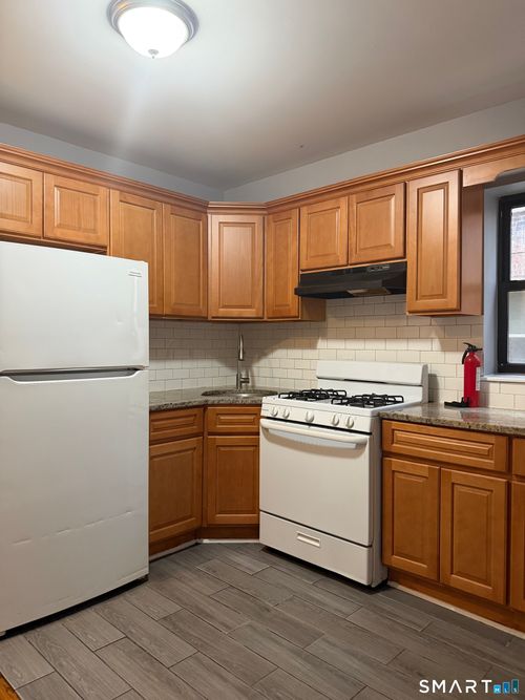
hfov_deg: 56.8
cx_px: 262
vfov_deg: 71.6
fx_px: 485
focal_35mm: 24
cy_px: 350
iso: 320
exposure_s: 1/60
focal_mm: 6.76
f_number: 1.78
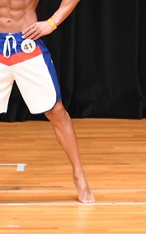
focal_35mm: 710
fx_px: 4529
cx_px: 174
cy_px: 48
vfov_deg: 3.0
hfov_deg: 1.8
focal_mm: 170
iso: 5000
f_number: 5.6
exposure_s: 1/400
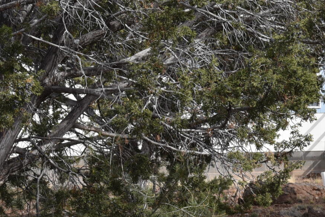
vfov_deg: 9.5
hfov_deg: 13.7
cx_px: 398
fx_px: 1309
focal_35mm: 145
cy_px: 116
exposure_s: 1/250
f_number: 8
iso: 200
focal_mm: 42
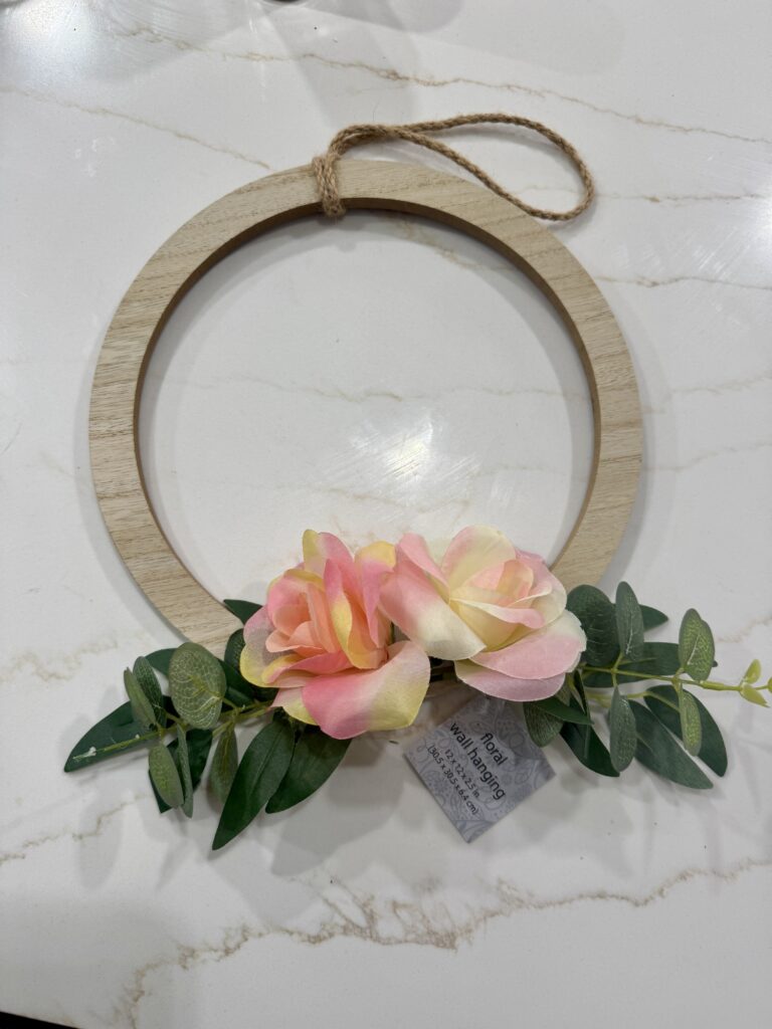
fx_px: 714
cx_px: 386
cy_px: 514
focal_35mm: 24
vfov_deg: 71.6
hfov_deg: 56.8
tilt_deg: -80.9
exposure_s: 1/60
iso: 100
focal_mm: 6.76
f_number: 1.78
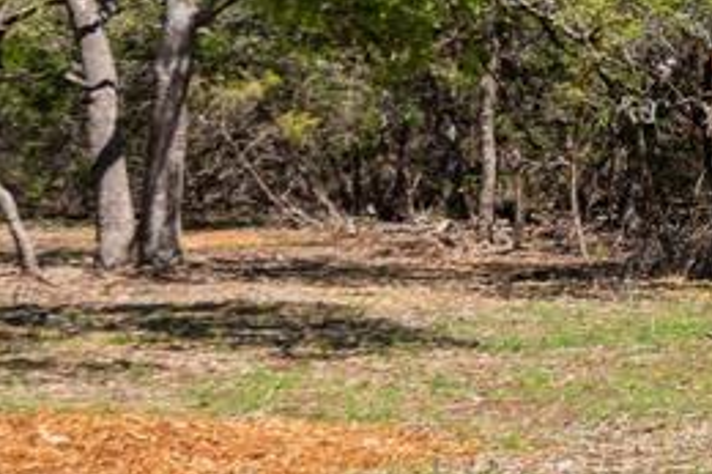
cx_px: 1046
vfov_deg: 9.9
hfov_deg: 14.0
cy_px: 97
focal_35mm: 138
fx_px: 2728
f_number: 9
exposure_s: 1/200
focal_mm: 35
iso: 200
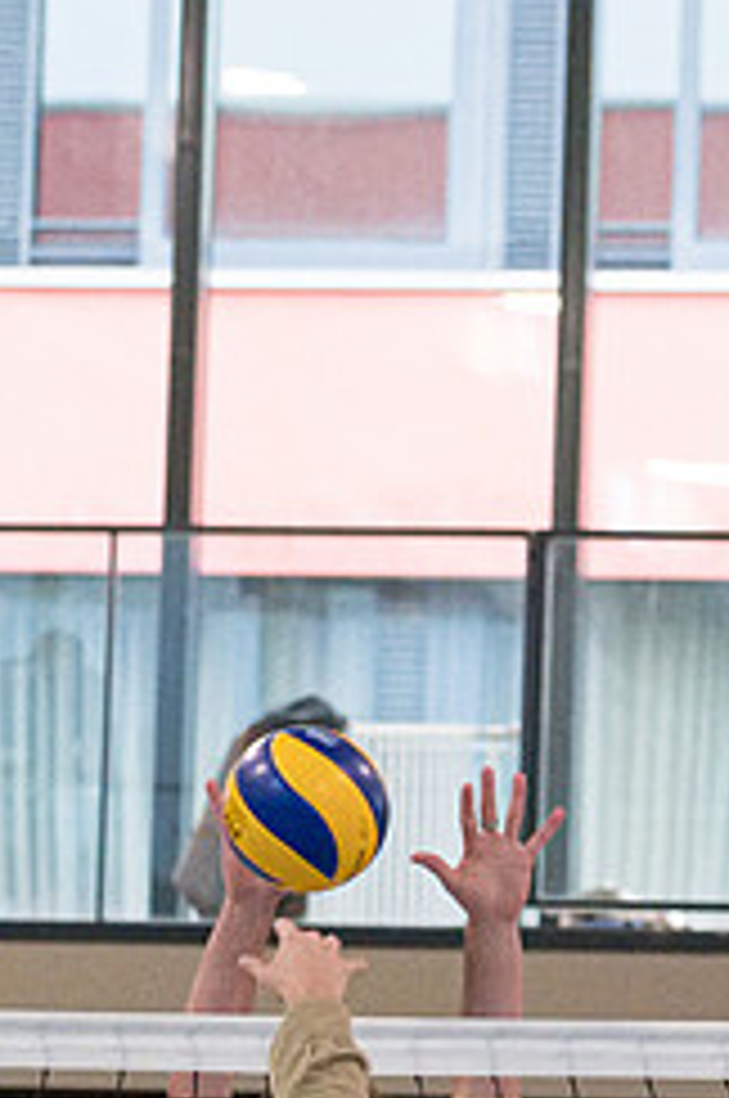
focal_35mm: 250
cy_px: 618
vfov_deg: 8.2
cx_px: 653
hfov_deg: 5.5
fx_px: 7615
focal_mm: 50
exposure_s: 1/400
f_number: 2.8
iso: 6400
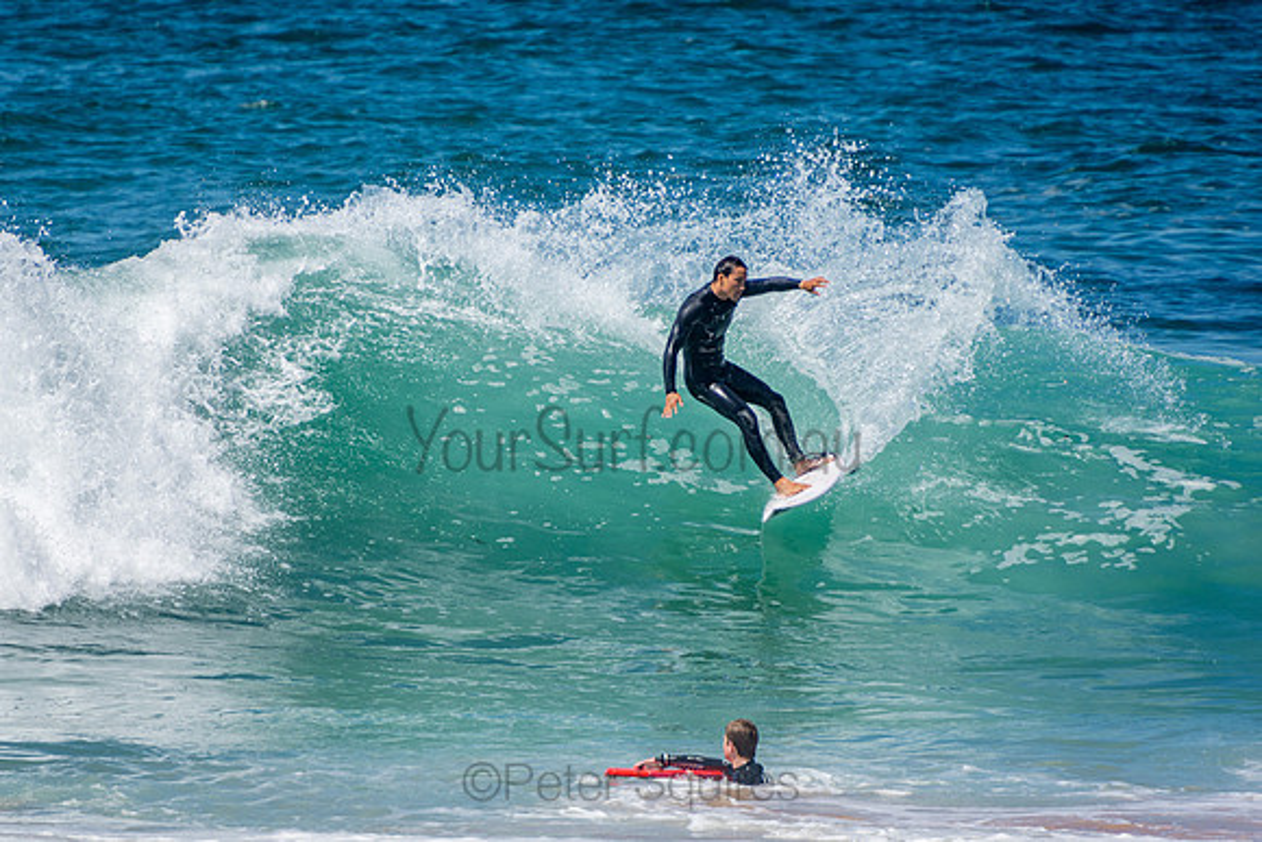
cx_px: 631
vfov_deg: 2.3
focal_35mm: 600
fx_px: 21037
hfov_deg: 3.4
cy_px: 421
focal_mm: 400
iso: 360
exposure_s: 1/2000
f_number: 5.6
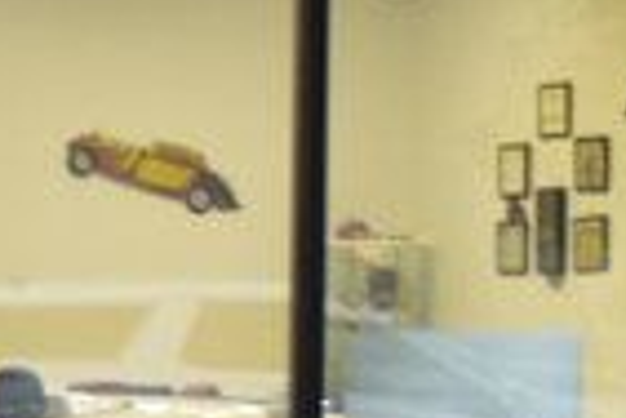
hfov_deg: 6.6
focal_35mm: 284
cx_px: -1305
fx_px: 4938
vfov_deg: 4.8
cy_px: 436
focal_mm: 26
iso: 400
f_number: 7.1
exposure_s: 1/30
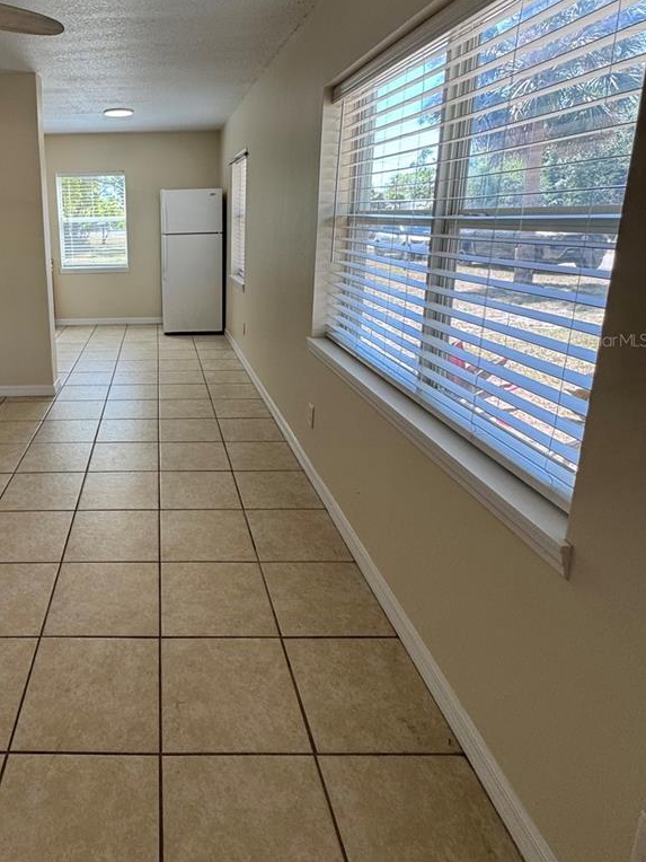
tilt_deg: -13.6
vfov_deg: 75.4
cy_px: 340
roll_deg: +1.1
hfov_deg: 57.3
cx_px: 145
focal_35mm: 22
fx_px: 547
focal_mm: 2.22
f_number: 2.2
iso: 80
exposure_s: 1/120
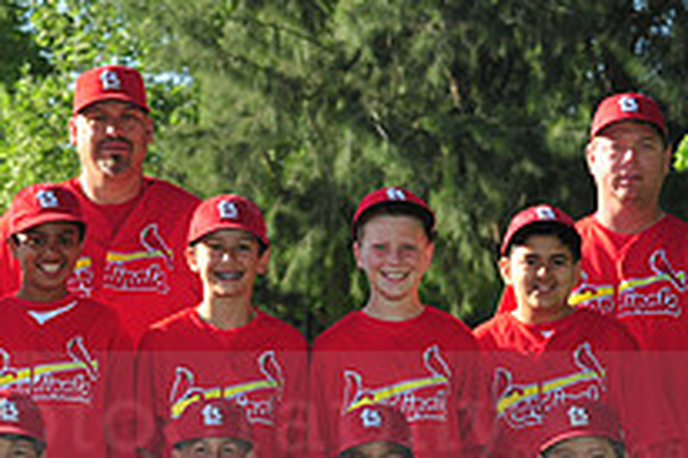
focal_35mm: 225
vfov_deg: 6.1
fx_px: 4296
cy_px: 394
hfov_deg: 9.1
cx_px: 107
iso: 200
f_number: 7.1
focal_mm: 80
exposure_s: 1/320
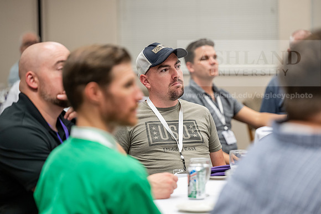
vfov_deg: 10.2
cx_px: 160
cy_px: 107
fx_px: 1204
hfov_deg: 15.2
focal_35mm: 135
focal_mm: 135
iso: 1600
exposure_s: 1/160
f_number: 2.8
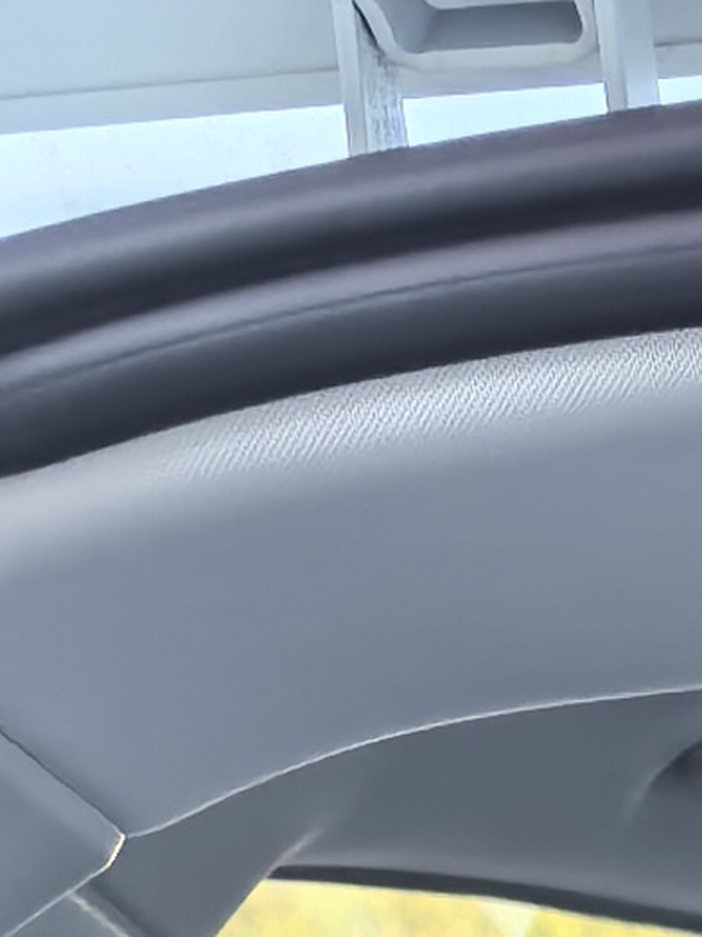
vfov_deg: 7.8
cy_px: 3057
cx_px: 2251
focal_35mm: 212
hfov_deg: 6.3
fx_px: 5737
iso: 50
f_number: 1.4
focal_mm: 6.98
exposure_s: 1/109
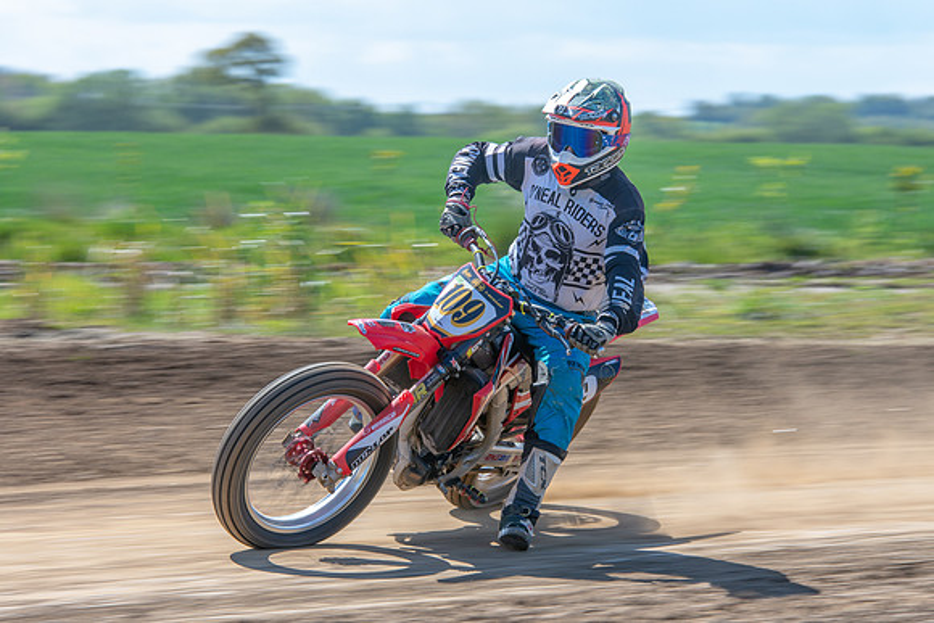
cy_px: 312
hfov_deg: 8.6
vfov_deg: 5.7
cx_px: 467
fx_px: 6228
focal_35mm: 240
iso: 200
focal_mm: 160
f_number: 8
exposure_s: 1/160
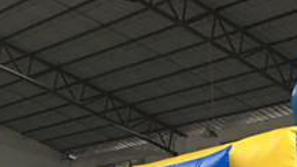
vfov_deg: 10.7
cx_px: 146
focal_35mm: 109
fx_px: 858
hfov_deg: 19.6
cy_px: 261
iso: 100
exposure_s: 1/4
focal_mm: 4.15
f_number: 2.2
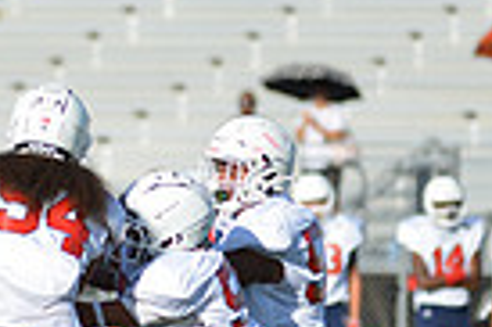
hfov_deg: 2.4
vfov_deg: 1.6
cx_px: 75
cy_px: 296
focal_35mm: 847
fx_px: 11562
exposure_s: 1/1600
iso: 100
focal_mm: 200
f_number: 2.8
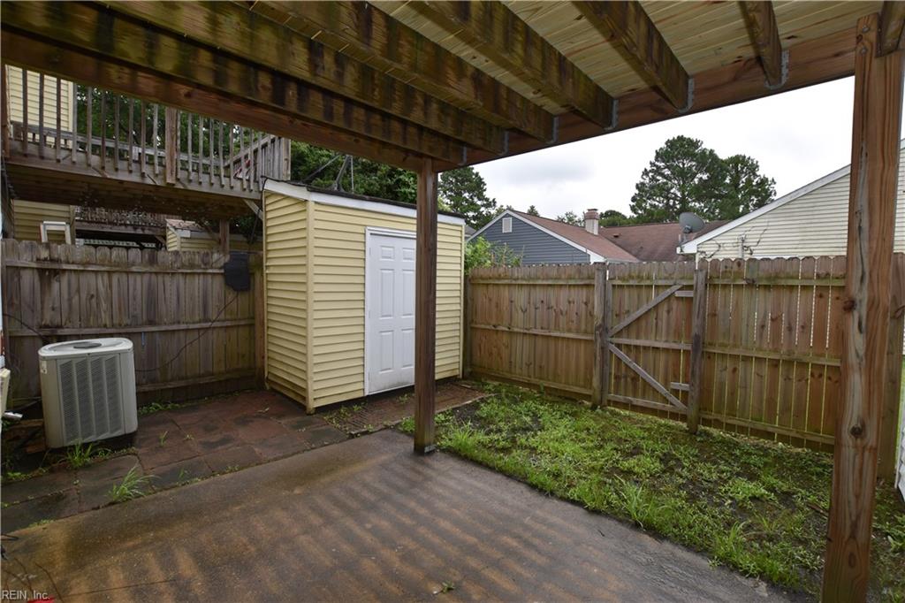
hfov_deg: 100.4
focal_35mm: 15
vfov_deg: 77.3
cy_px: 302
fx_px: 377
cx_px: 452
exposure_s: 1/160
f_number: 6.3
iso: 100
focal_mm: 10
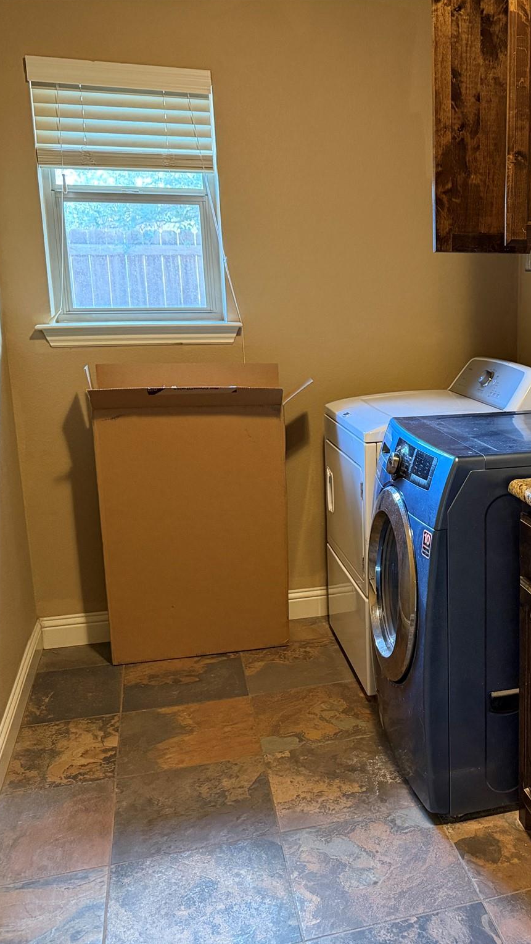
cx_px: 487
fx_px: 876
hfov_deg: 31.9
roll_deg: +0.3
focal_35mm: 35
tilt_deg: -13.7
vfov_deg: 56.6
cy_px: 471
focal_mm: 6.76
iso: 640
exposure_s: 1/40
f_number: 1.78
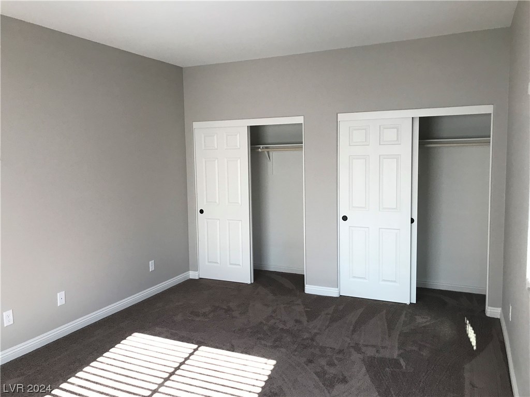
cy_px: 198
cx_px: 265
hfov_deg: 63.4
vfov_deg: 49.7
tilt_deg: -5.1
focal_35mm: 28
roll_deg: +1.4
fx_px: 429
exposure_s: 1/40
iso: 25
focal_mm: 3.99
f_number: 1.8
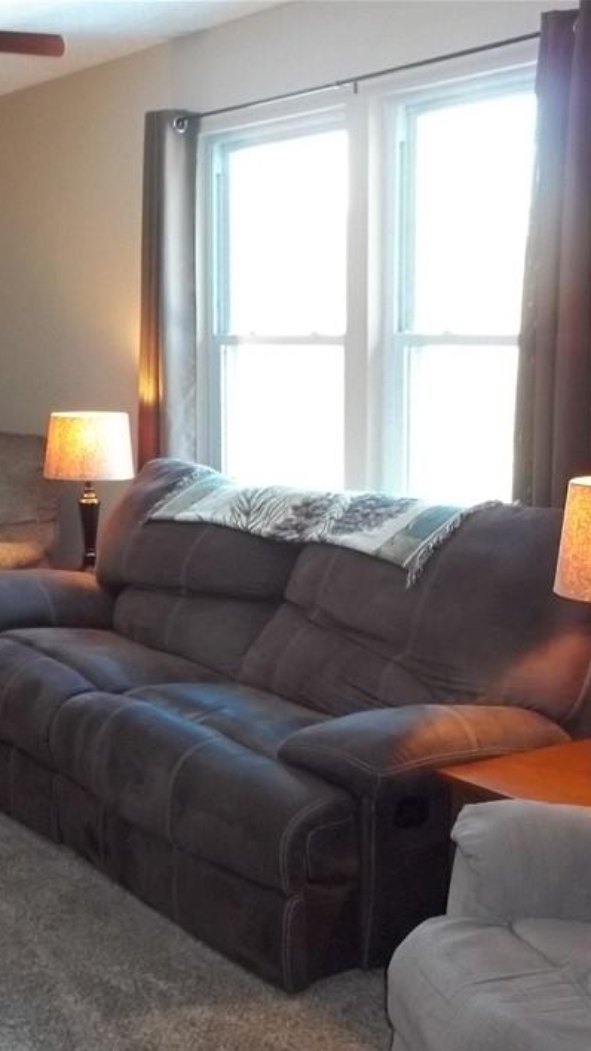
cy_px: 569
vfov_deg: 39.8
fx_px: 1449
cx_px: 25
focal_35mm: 52
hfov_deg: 22.3
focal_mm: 5.9
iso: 320
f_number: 3.3
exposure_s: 1/30
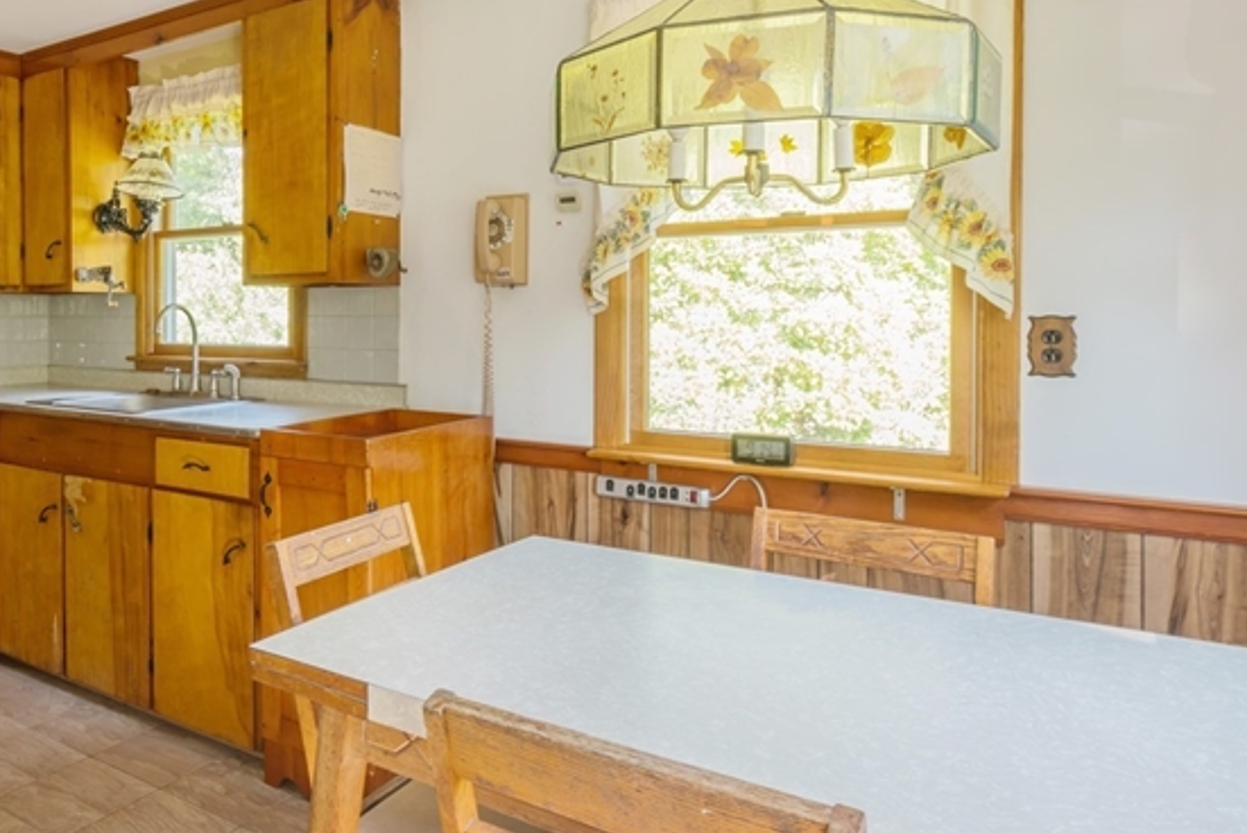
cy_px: 375
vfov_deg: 49.5
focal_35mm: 26
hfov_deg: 66.1
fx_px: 901
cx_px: 351
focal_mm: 14
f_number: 13
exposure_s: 1
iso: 100
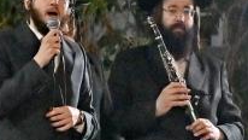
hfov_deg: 3.9
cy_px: 0
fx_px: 3624
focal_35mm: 551
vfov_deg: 2.2
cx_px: -85
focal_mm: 71
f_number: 4
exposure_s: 1/400
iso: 2000
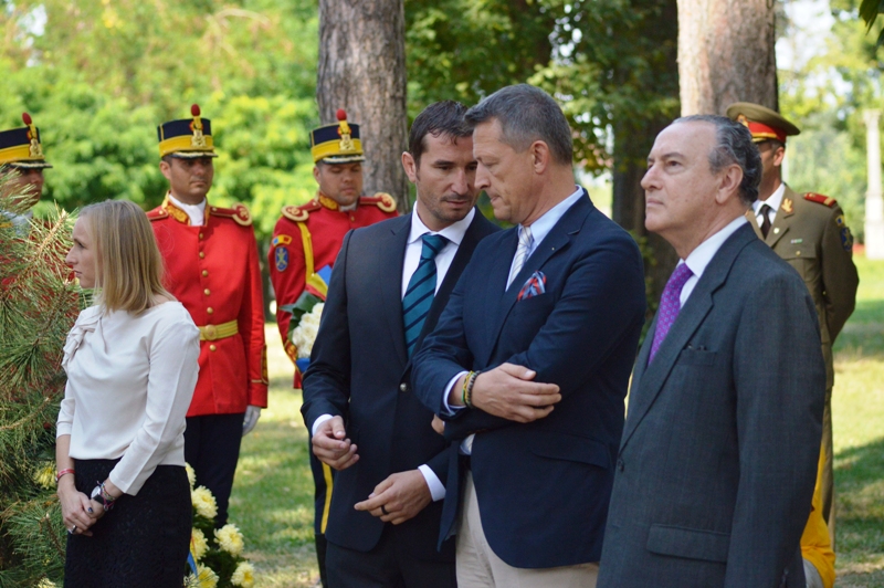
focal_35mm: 129
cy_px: 294
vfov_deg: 10.6
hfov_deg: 15.9
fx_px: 3165
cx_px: 442
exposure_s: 1/2000
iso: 800
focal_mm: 86
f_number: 4
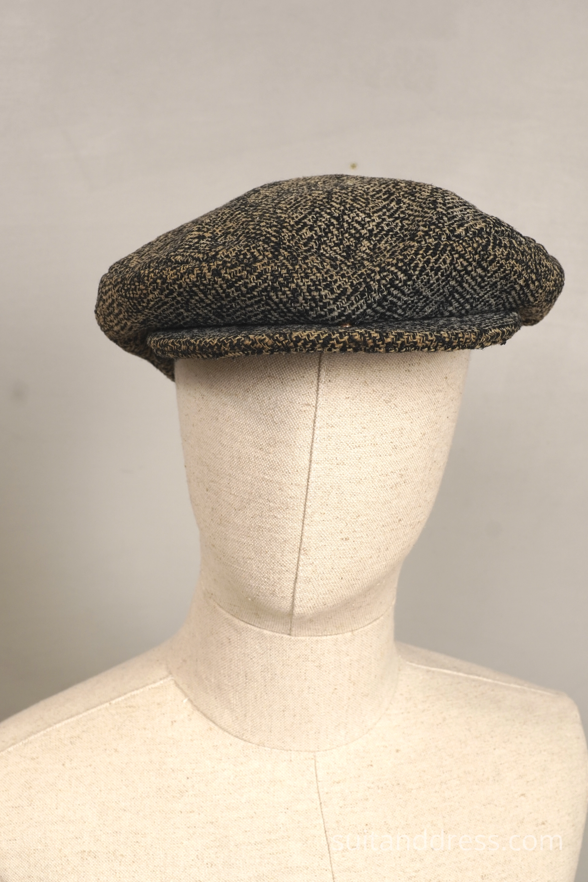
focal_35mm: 48
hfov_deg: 28.1
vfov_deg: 41.1
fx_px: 1176
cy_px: 441
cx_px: 294
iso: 250
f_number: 8
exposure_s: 1/25
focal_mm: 32
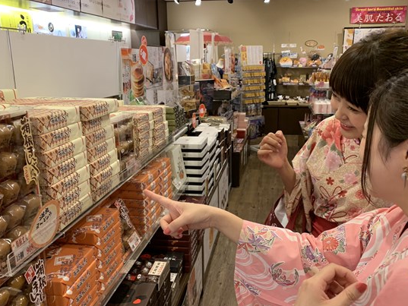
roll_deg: +1.2
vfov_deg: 45.4
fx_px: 365
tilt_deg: -15.5
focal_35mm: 31
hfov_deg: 58.3
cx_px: 221
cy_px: 170
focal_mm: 4.25
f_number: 1.8
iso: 200
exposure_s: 1/50
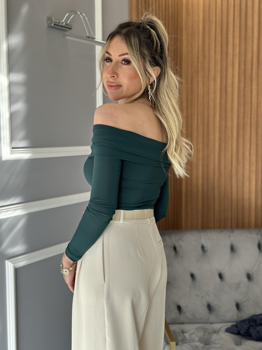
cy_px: 175
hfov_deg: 30.3
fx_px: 484
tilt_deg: -5.2
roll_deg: +0.1
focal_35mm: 48
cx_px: 131
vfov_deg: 39.7
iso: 80
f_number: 1.78
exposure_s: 1/302
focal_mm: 6.86
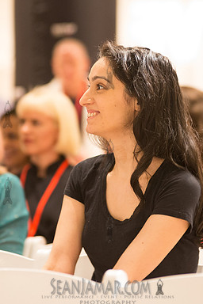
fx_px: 1852
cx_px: 109
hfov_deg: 6.3
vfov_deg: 9.4
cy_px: 152
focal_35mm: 219
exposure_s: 1/30
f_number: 4
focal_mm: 145
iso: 2500
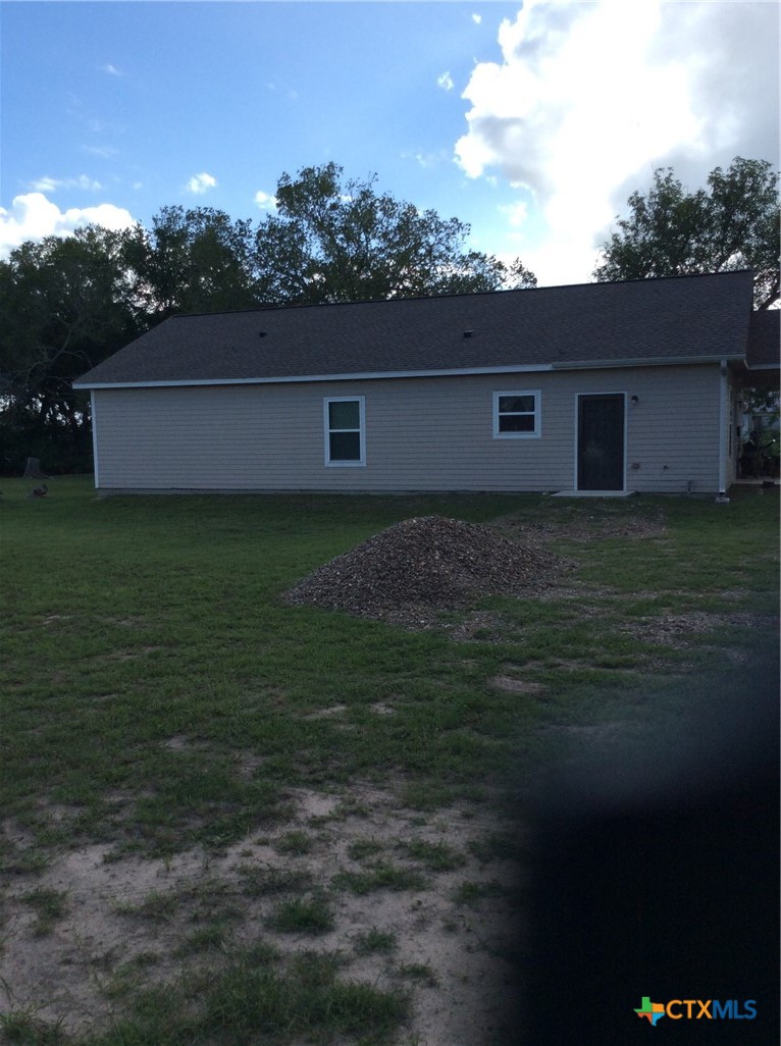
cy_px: 523
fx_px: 965
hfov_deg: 44.0
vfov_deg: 56.9
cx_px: 390
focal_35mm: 32
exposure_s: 1/1003
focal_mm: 3.3
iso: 32
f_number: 2.4
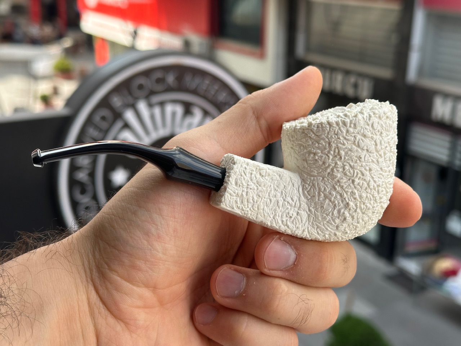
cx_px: 230
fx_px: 639
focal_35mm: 48
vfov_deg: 30.3
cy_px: 173
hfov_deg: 39.7
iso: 64
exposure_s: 1/724
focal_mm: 6.86
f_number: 1.78
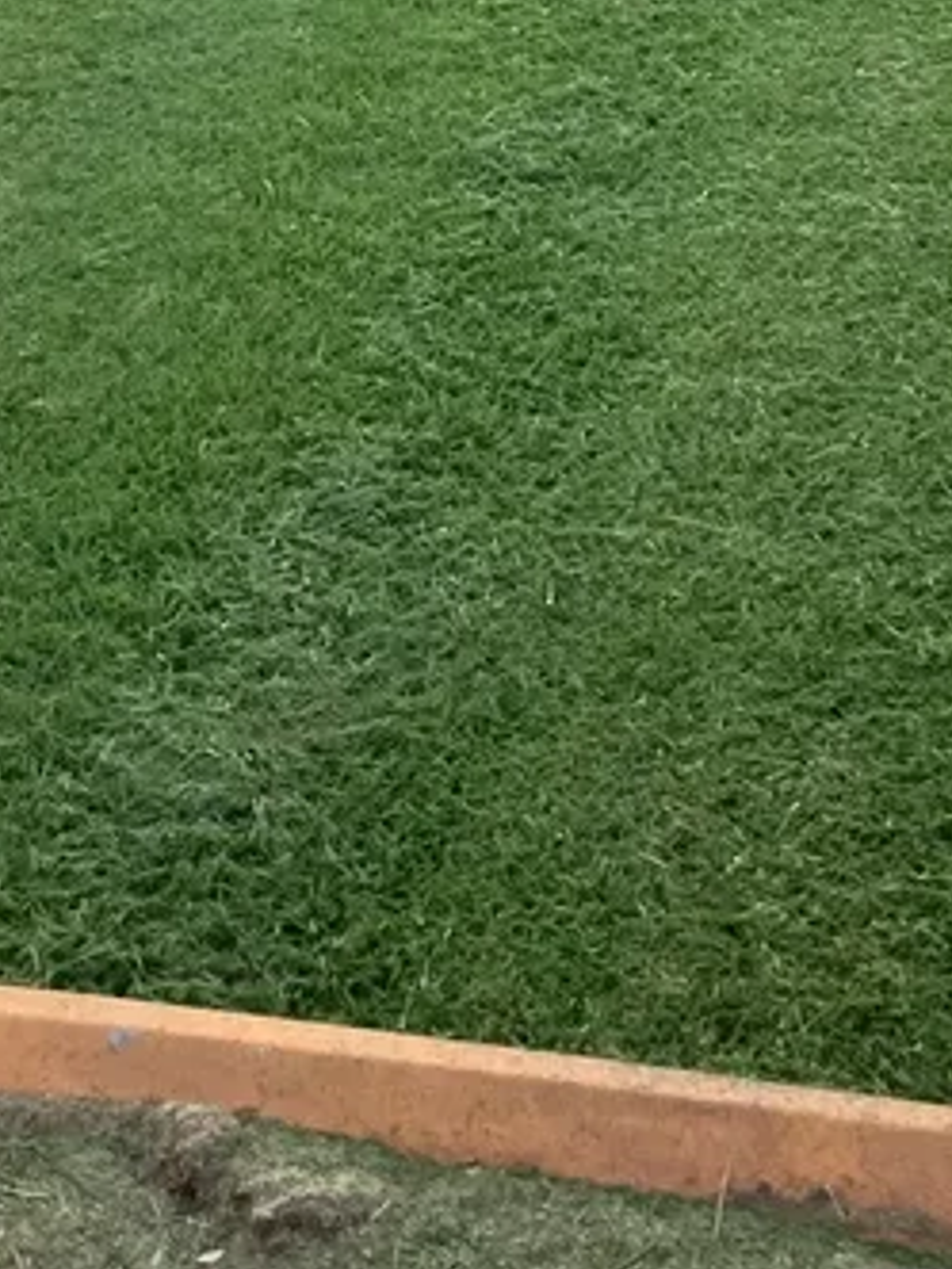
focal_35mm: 81
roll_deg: +0.2
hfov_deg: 18.2
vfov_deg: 21.2
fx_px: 2970
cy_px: -505
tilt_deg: -8.6
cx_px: 589
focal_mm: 3.99
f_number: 1.8
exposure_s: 1/121
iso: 80
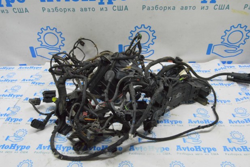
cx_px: 123
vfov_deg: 46.4
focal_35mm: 28
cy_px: 83
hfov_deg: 65.5
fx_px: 194
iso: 6400
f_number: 20
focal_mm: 18
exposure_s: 1/20
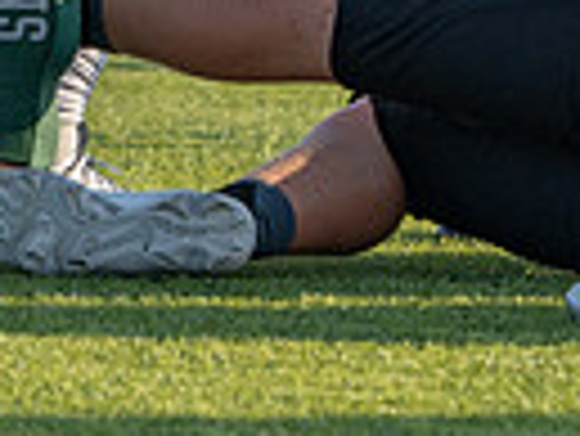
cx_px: 100
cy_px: -553
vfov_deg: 1.0
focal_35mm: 1535
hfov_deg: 1.3
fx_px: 25743
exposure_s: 1/1250
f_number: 5.6
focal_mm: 306
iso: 500
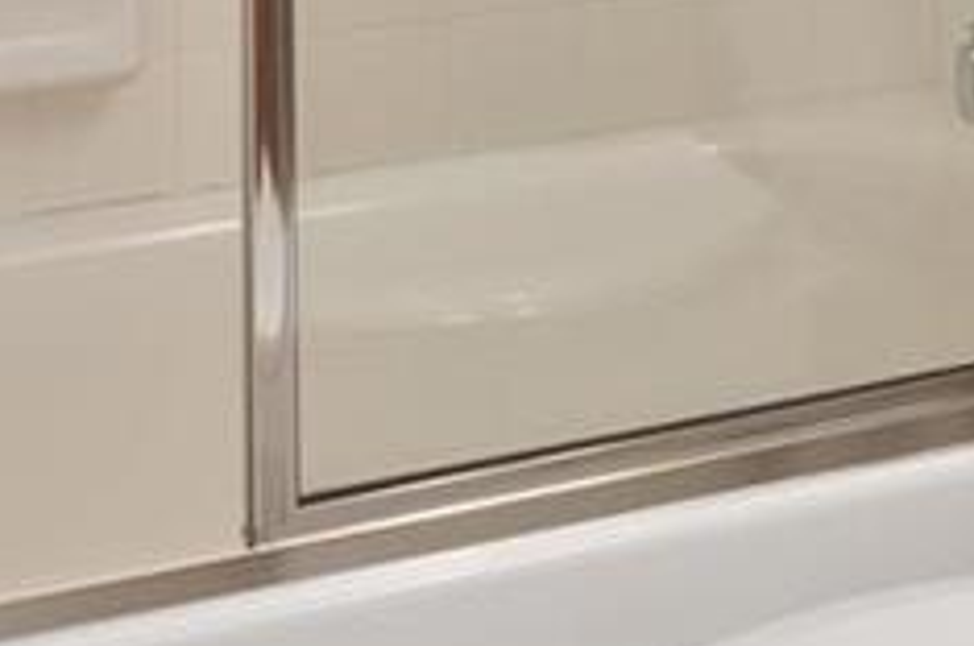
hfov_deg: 18.3
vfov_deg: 11.1
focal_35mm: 109
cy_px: -729
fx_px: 2945
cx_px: 982
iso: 400
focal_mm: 8
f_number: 8
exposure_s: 1/3
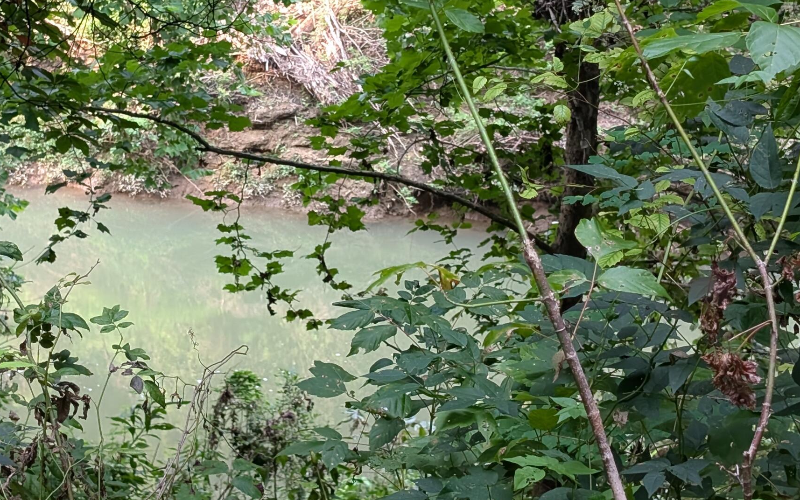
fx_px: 1984
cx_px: 358
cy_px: 136
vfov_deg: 14.3
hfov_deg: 22.8
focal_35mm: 91
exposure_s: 1/152
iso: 104
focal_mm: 6.9
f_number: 1.68
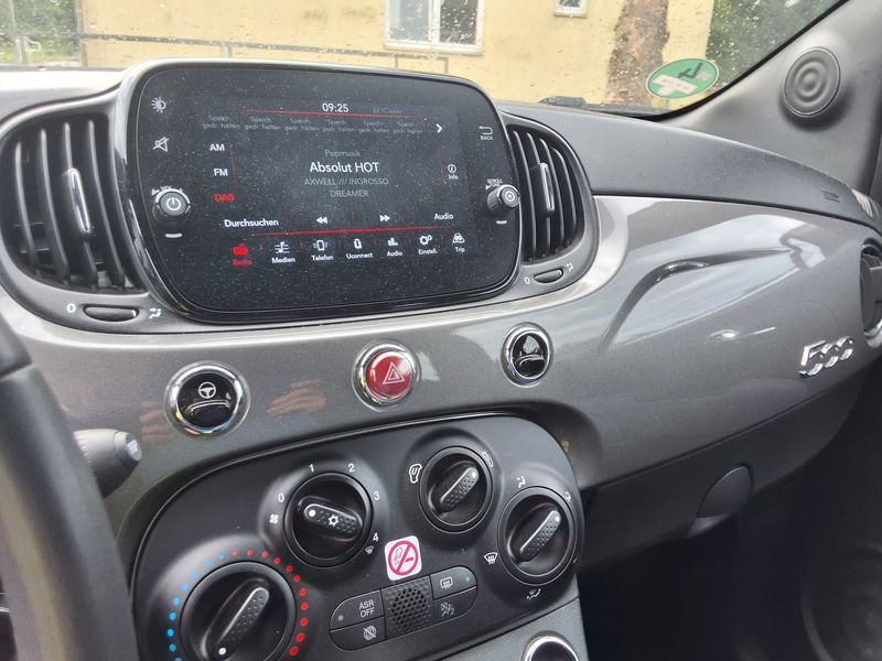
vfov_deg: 49.7
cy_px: 330
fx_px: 713
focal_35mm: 28
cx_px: 441
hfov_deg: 63.4
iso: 32
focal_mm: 2.91
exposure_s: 1/180
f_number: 1.9
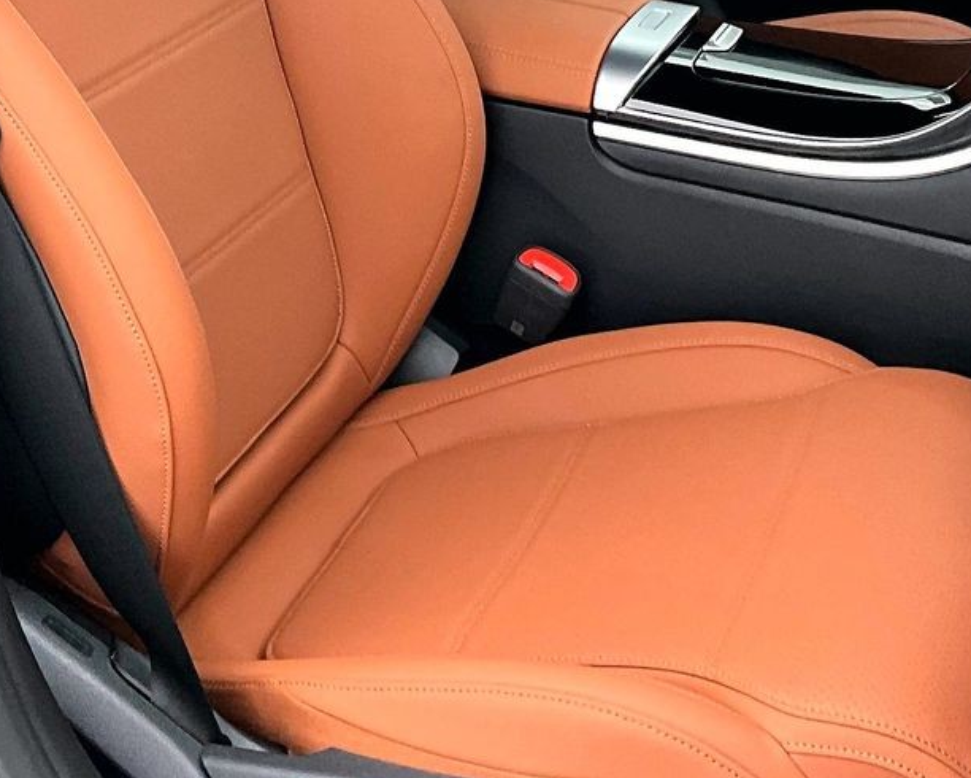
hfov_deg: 25.7
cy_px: -46
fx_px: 2127
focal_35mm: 74
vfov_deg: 19.9
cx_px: 436
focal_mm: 3
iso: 250
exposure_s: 1/40
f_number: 1.8
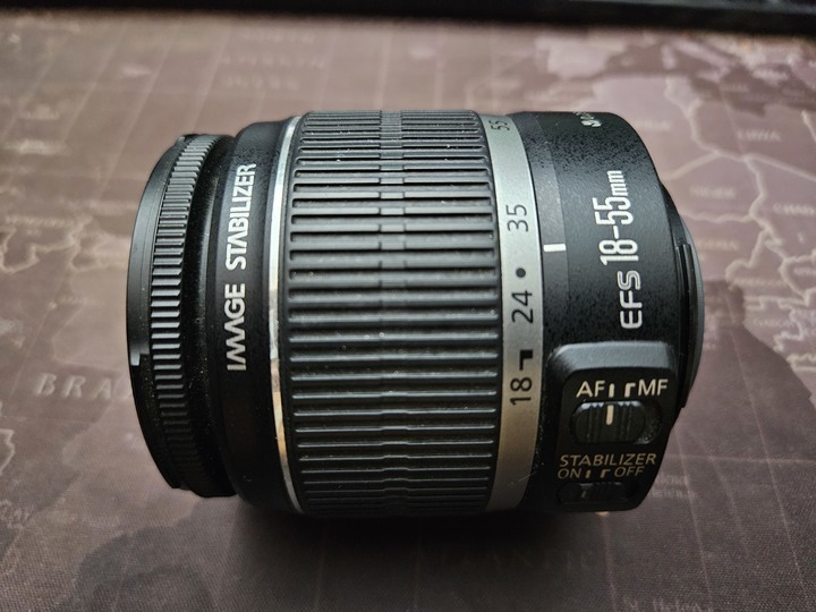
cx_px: 408
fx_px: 542
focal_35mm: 23
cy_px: 306
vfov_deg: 58.9
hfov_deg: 73.9
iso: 1000
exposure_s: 1/24
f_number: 1.8
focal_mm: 5.4
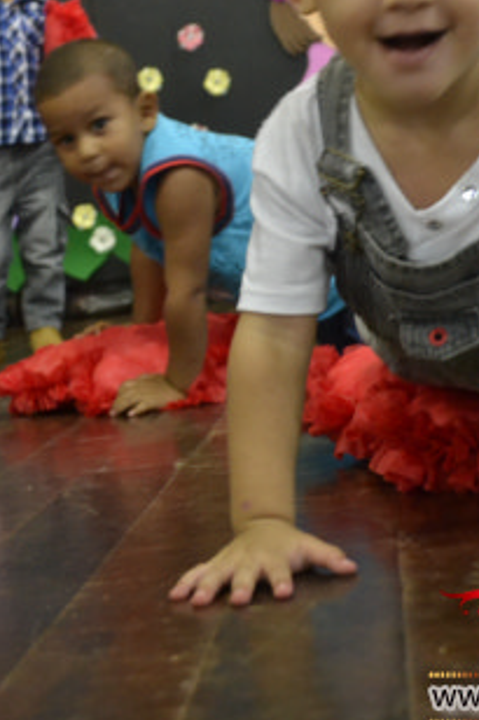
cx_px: 380
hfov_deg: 17.3
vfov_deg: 25.6
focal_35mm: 78
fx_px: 1558
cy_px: 161
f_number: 4.5
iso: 3200
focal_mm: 32
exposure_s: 1/20
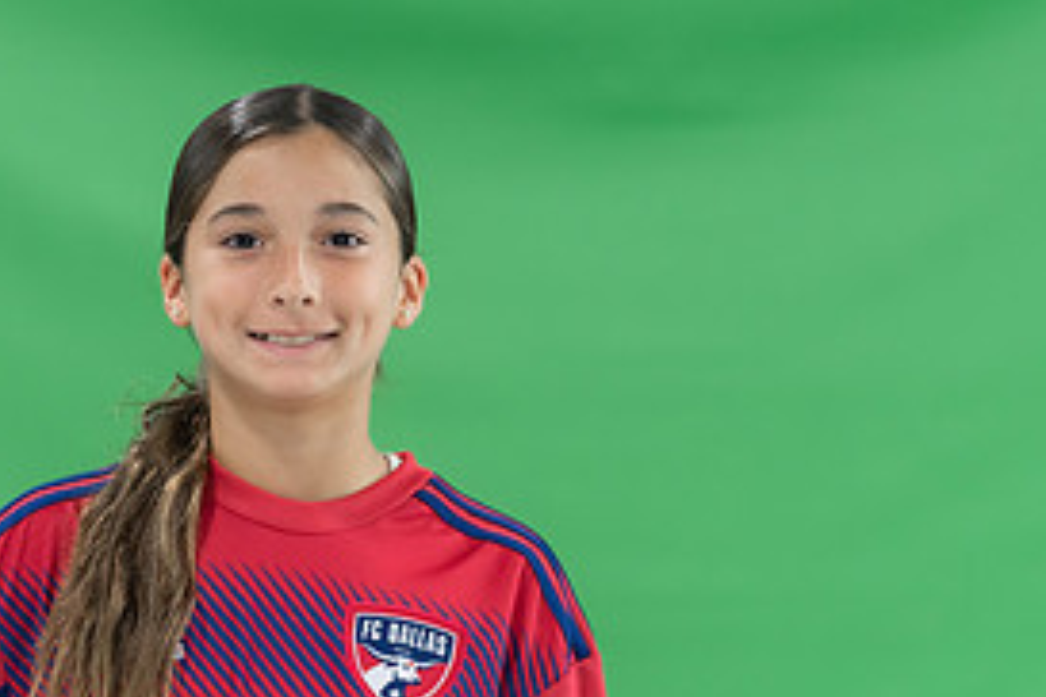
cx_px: 291
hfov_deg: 6.2
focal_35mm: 332
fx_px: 9646
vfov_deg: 4.1
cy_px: 588
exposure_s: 1/250
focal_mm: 156
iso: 1000
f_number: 2.8
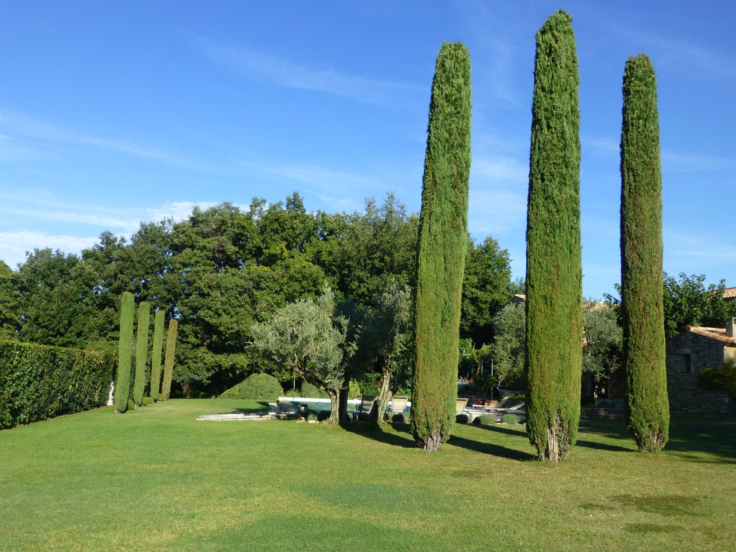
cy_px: 276
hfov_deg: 60.0
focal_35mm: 30
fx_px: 638
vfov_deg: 46.8
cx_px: 368
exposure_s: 1/640
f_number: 4
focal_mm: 5.4
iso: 100
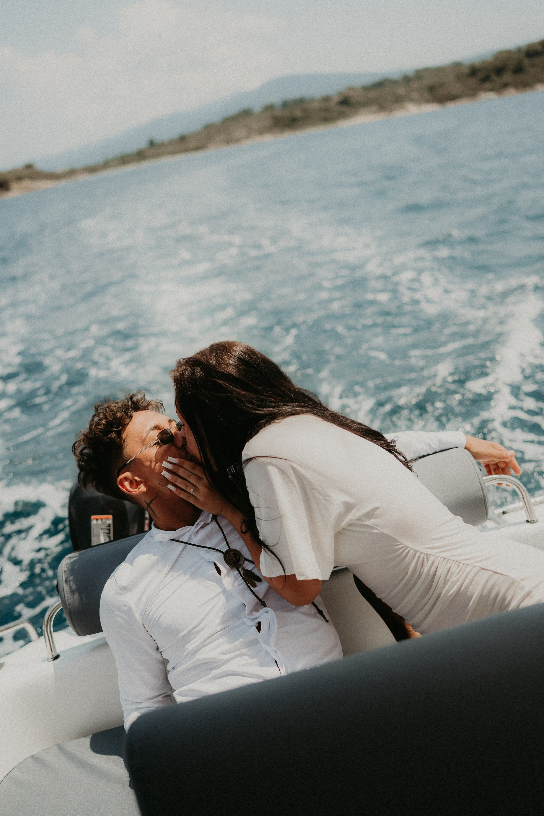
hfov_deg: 37.9
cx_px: 272
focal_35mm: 35
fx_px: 793
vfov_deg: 54.4
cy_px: 408
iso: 160
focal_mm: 35
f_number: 2
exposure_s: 1/6400
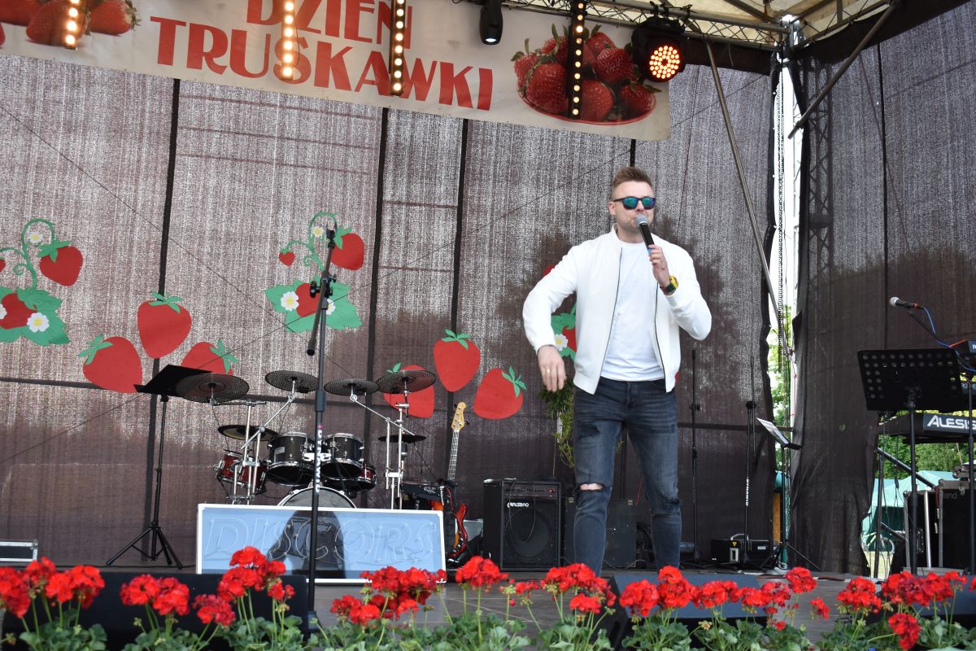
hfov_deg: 45.0
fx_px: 1179
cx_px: 488
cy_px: 326
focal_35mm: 44
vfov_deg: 30.8
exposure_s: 1/100
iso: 400
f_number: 5
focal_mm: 29
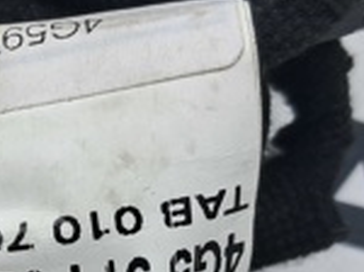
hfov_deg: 16.7
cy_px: 295
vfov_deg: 12.6
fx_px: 1207
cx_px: -15
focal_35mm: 115
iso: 50
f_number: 1.8
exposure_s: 1/50
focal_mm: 4
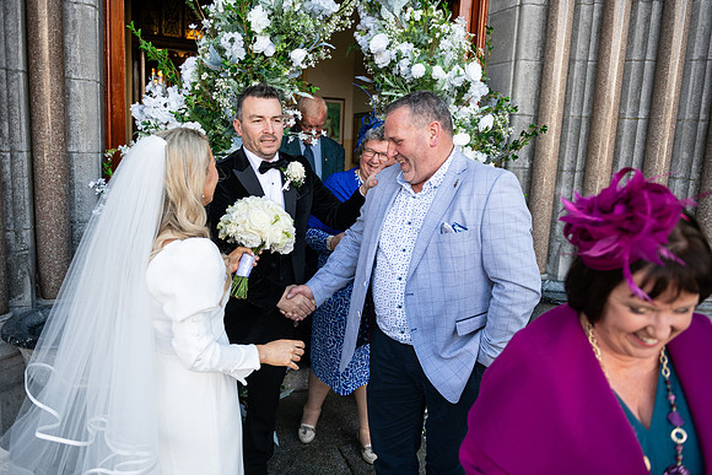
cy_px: 238
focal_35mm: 27
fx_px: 534
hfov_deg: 67.4
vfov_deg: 48.0
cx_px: 356
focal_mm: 27
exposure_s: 1/1000
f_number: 3.5
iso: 500
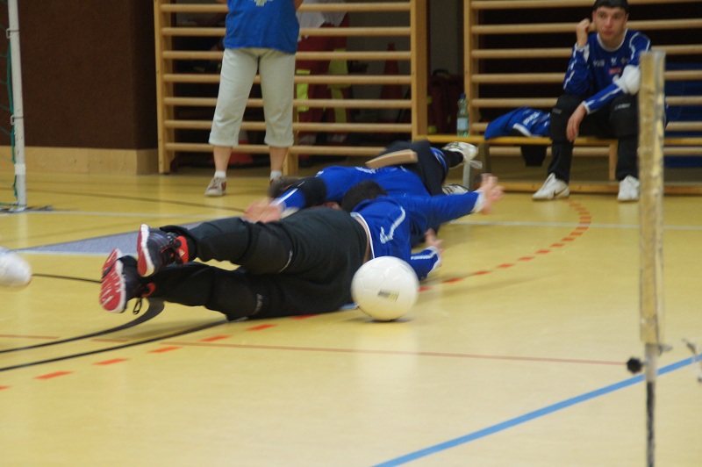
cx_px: 351
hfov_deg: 13.7
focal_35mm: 150
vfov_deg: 9.1
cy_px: 234
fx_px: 2923
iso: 1600
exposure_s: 1/40
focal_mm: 100
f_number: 5.6
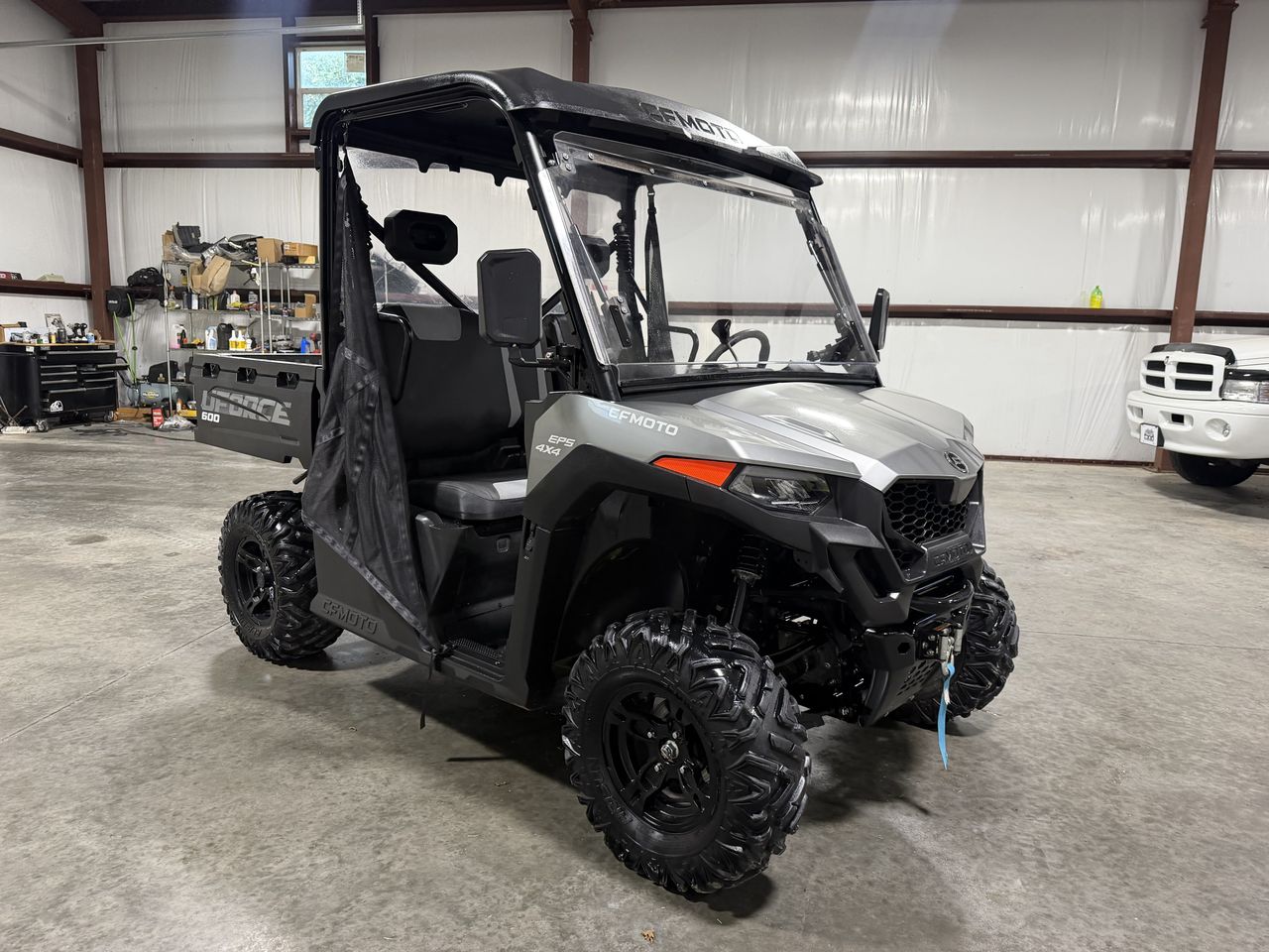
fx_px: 880
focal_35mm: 24
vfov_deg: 56.8
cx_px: 634
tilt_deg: -9.7
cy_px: 476
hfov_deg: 71.6
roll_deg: +1.1
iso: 250
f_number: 1.78
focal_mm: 6.76
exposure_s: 1/60
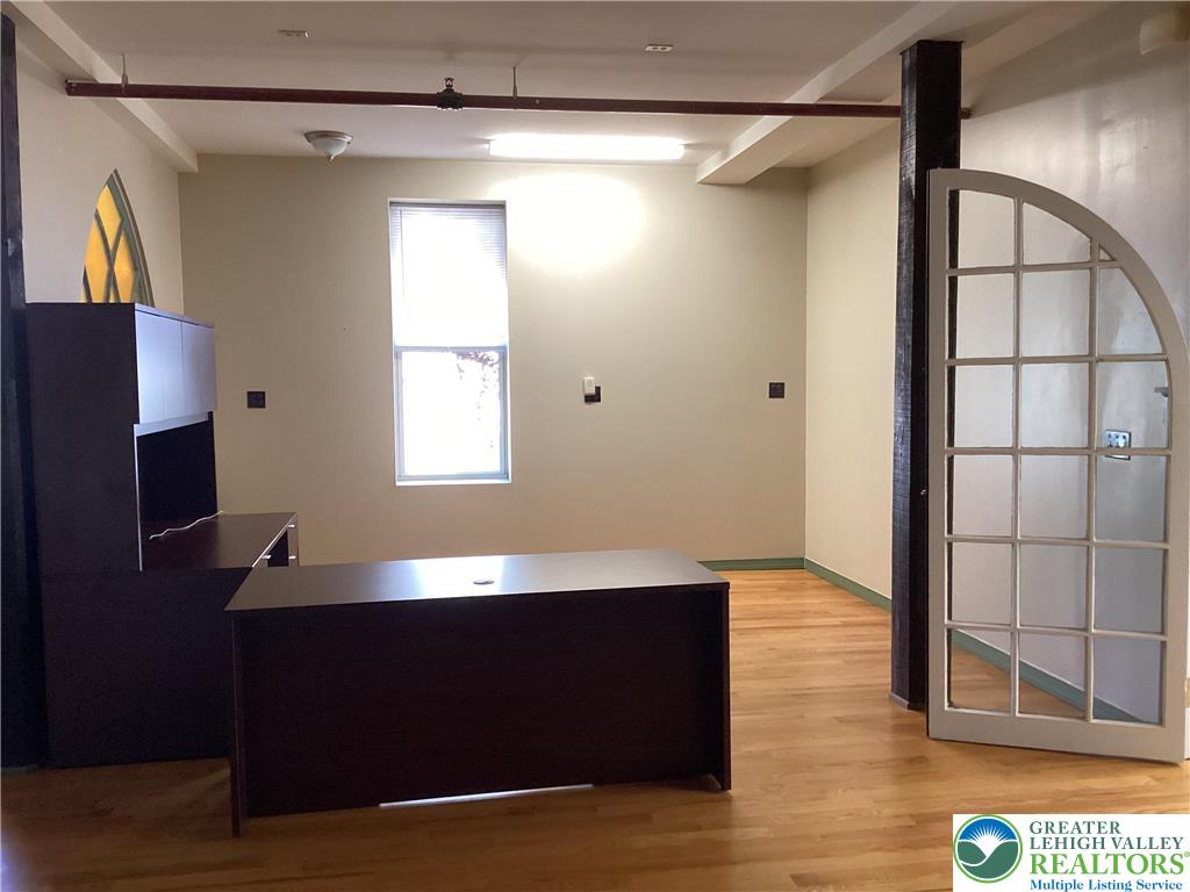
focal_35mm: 31
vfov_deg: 45.4
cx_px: 595
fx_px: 1066
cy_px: 446
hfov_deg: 58.4
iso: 200
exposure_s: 1/60
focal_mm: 3.3
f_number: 2.4
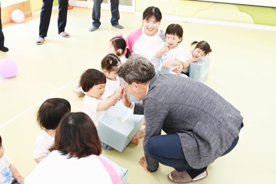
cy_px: 92
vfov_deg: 33.4
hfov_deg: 48.5
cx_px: 138
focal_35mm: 40
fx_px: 307
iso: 500
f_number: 4
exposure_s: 1/80
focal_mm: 27
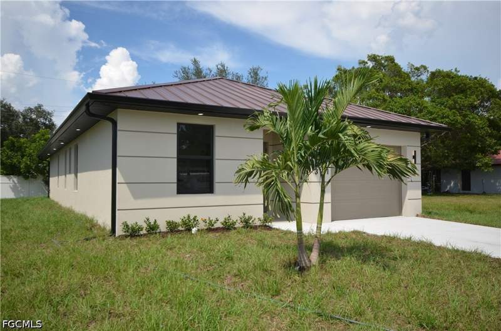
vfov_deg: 45.4
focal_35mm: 28
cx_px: 250
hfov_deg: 64.7
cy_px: 166
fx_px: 396
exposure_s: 1/250
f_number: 8
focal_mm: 19
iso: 100
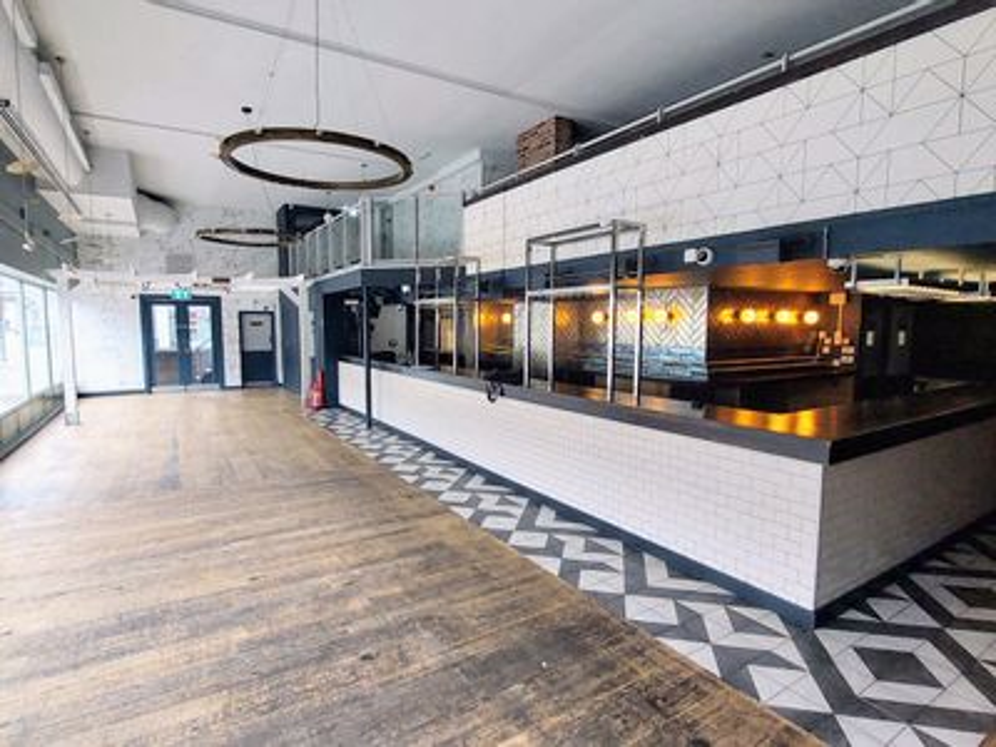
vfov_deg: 89.9
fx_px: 374
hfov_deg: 106.2
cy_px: 374
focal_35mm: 13
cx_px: 498
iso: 160
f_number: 2.2
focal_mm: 1.74
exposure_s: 1/50
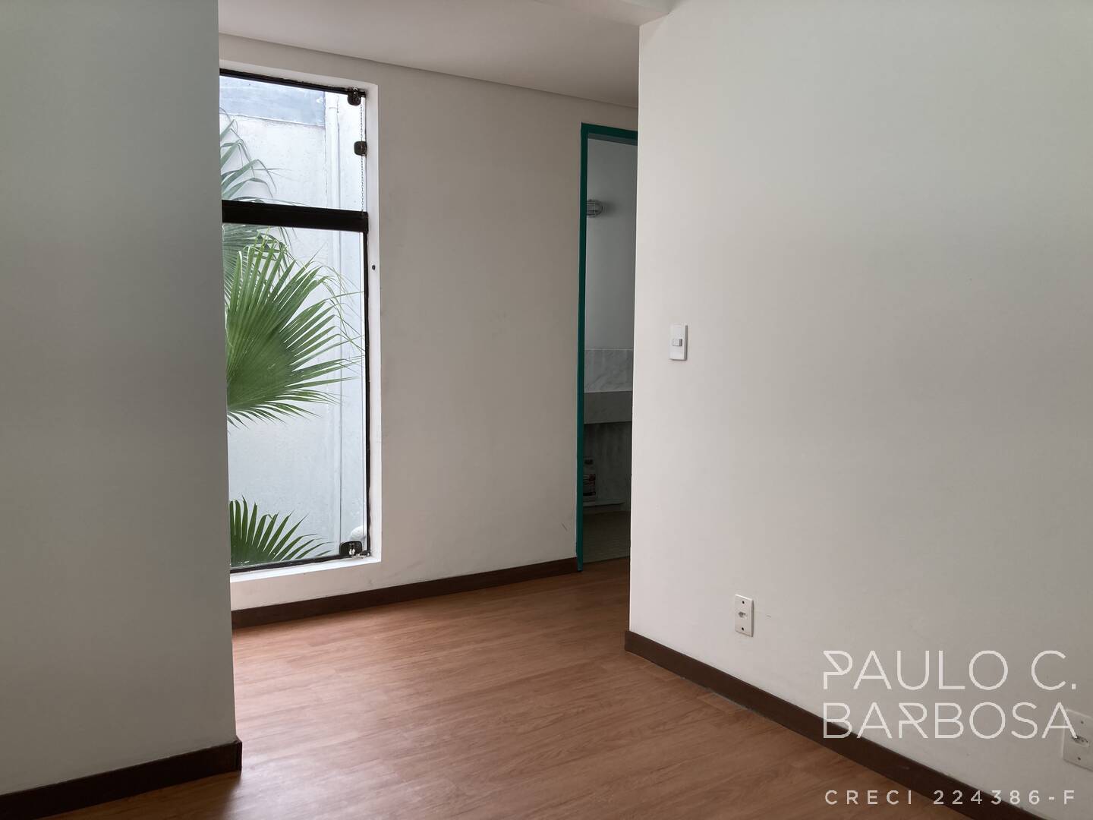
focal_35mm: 28
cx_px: 546
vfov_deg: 49.7
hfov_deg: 63.4
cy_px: 410
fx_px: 884
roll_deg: -0.9
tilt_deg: -5.2
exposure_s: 1/268
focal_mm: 3.99
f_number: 1.8
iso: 20
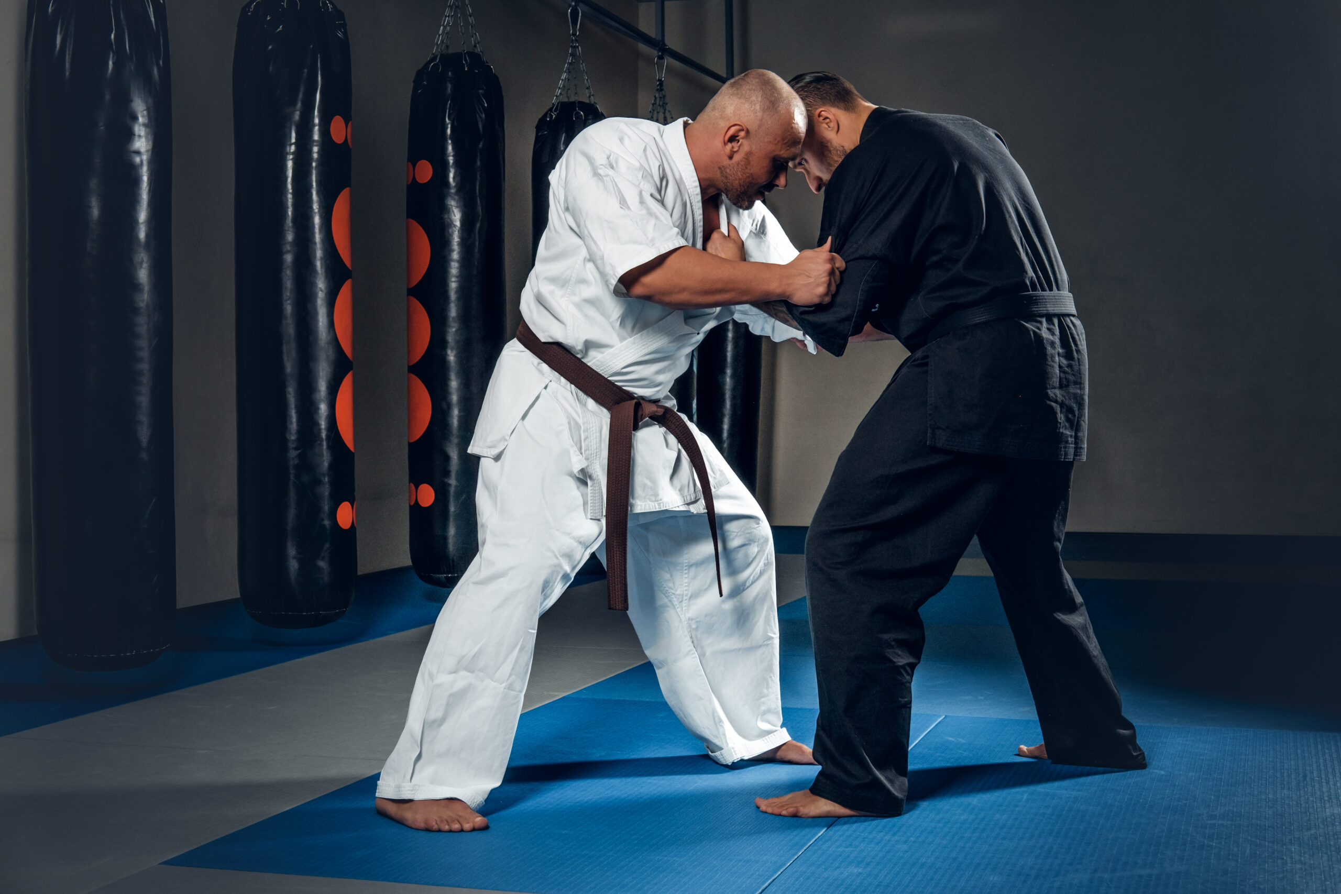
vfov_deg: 25.5
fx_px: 1974
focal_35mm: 53
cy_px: 447
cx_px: 670
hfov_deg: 37.5
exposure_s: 1/160
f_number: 8
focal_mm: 35
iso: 320
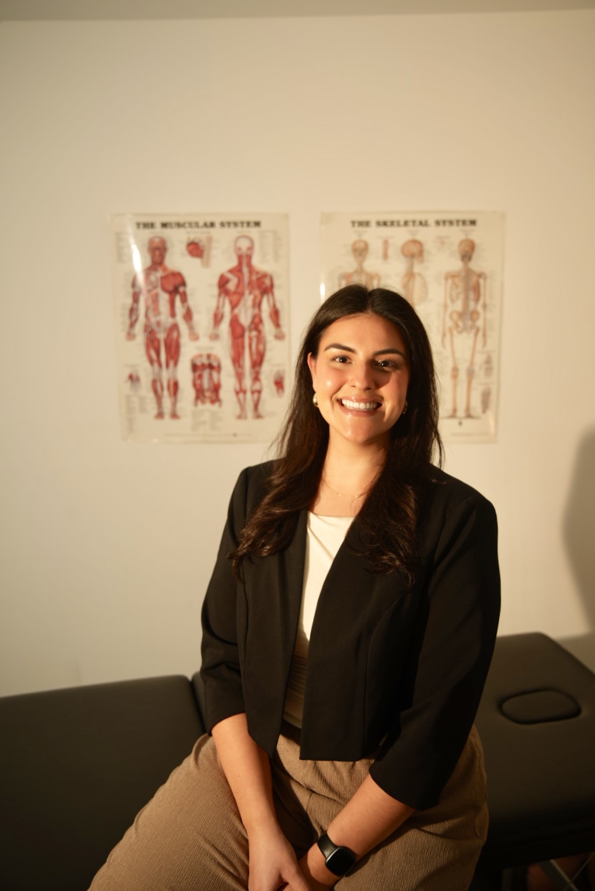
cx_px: 298
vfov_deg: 55.8
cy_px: 446
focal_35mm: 34
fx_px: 842
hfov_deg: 38.9
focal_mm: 34
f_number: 2.8
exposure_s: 1/200
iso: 160
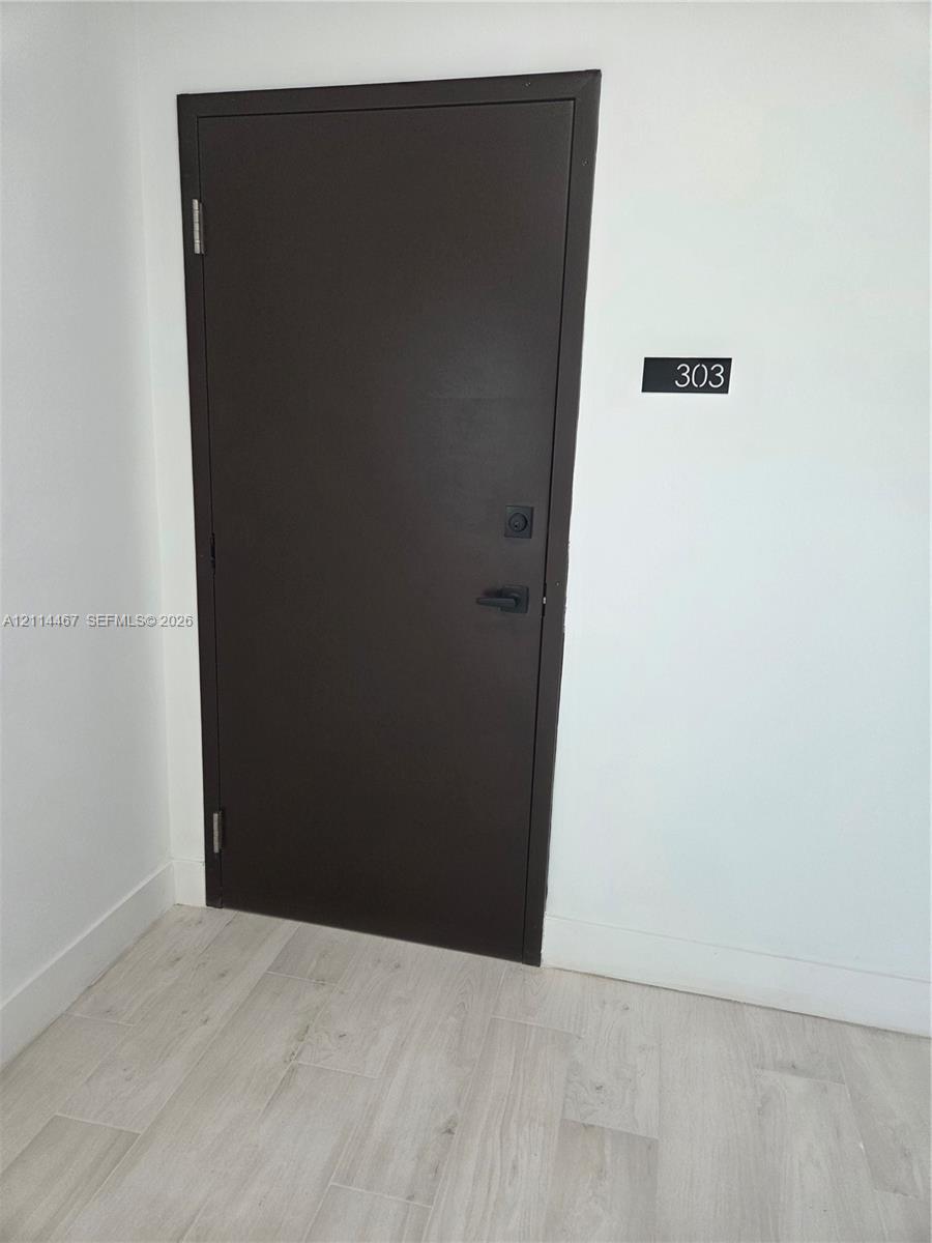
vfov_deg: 73.9
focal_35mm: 23
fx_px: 826
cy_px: 622
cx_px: 466
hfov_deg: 58.9
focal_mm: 5.4
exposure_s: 1/120
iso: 200
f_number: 1.8
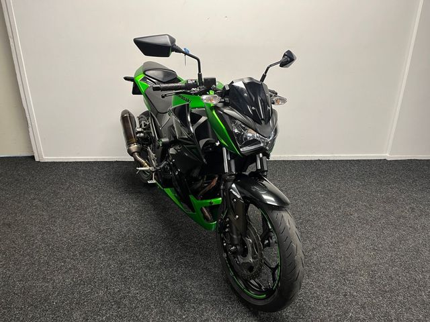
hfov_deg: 67.3
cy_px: 161
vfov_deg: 53.1
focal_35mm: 26
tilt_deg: -22.7
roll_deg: +0.6
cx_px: 215
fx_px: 323
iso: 125
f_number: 1.6
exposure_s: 1/50
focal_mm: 5.1
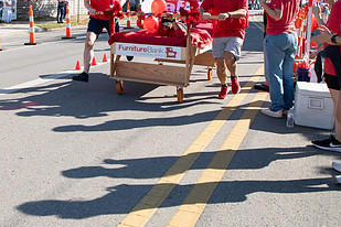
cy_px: 39
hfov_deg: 40.2
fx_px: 426
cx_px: 31
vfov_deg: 29.1
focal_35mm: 45
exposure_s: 1/200
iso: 200
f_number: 8
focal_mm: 24
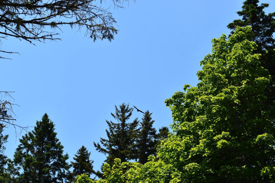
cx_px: 138
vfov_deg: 16.6
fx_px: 630
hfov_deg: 24.6
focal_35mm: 82
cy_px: 92
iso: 100
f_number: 8
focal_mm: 55
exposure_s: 1/250
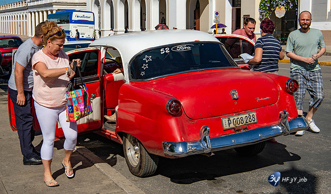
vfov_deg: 21.0
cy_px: 69
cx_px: 161
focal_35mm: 59
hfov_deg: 35.2
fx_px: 521
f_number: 10
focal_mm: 50
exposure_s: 1/400
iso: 100
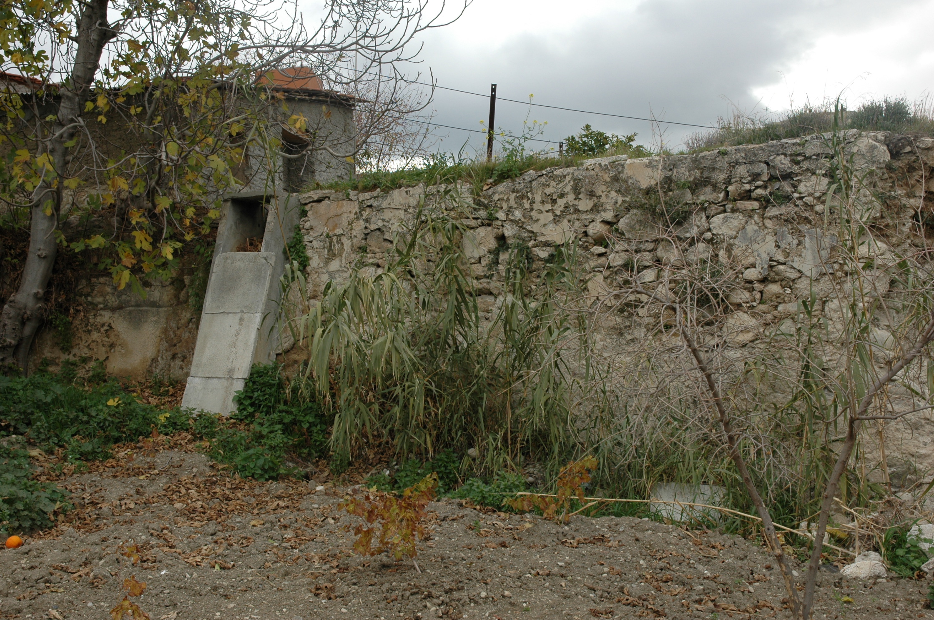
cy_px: 310
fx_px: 1050
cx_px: 467
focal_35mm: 40
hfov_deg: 48.0
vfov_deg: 32.9
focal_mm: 27
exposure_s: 1/200
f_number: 7.1
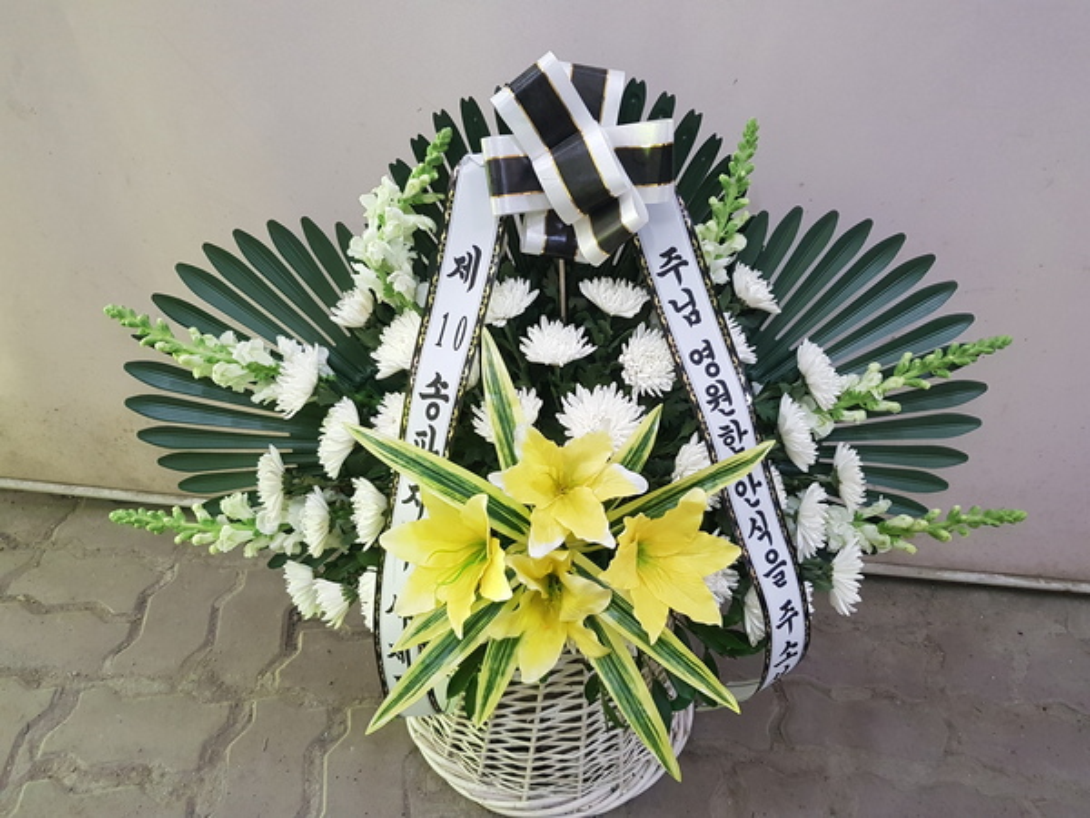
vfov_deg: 53.1
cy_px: 409
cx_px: 545
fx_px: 819
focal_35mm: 26
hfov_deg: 67.3
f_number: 1.7
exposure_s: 1/60
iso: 200
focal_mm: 4.3
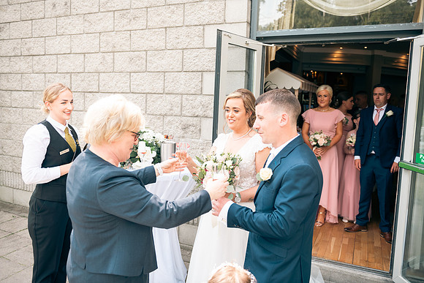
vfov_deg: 45.0
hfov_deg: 63.6
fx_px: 342
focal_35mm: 29
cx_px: 212
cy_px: 142
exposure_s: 1/200
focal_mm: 29
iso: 100
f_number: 3.5
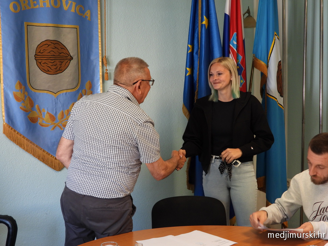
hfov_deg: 38.2
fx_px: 474
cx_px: 164
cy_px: 123
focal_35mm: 50
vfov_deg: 29.1
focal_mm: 9
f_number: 3.2
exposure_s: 1/30
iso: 220
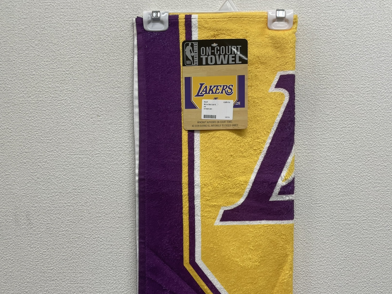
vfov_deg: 45.2
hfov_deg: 58.2
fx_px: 351
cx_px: 214
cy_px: 175
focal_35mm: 31
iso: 50
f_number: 1.6
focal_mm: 4.2
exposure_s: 1/120
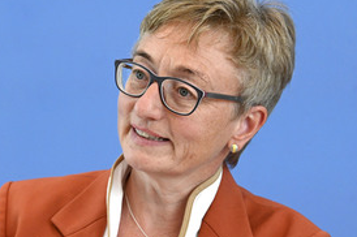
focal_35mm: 201
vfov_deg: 6.8
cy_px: 159
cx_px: 118
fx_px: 1991
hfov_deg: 10.2
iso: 3200
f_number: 6.3
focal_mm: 122
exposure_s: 1/1000
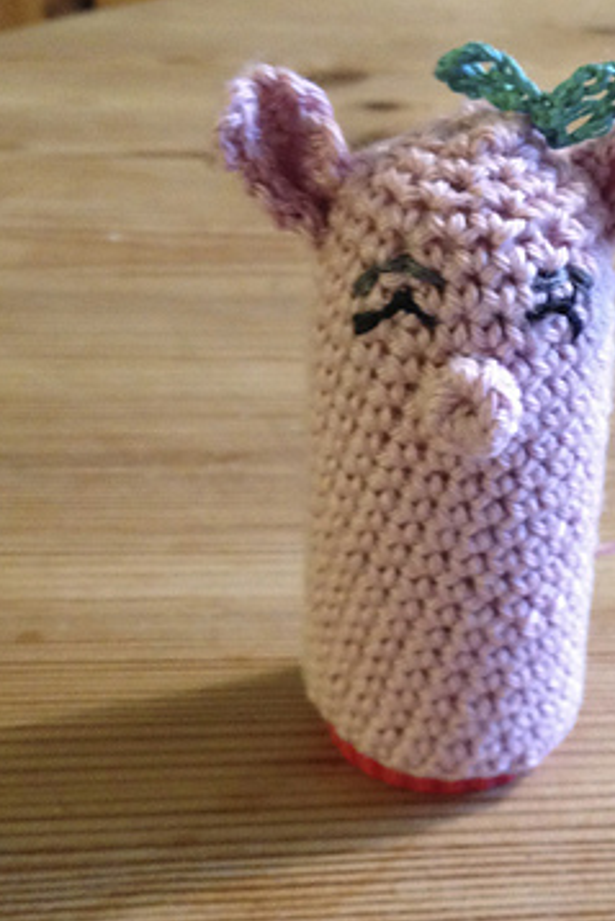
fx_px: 1664
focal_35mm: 65
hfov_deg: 20.8
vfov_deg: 30.9
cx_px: 455
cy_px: 553
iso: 250
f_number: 2.4
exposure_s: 1/20
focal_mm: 4.28
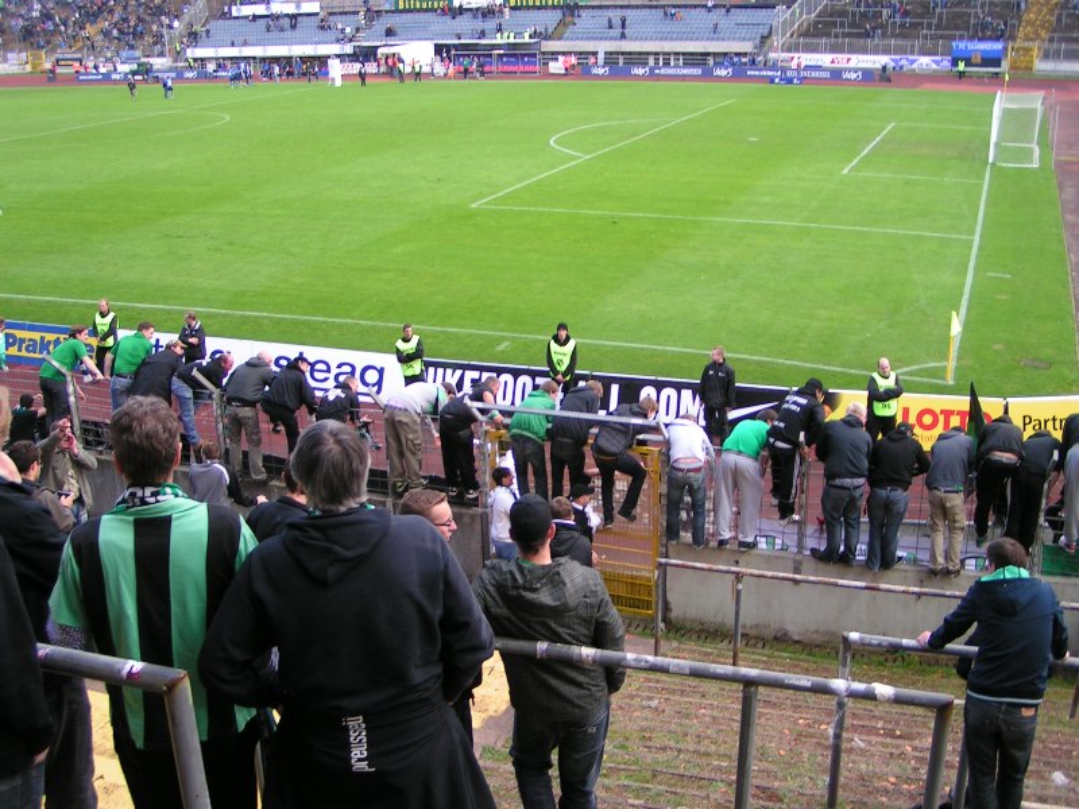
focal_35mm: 38
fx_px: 1184
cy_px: 404
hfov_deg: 49.0
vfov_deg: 37.7
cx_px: 540
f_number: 2.8
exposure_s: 1/40
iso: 50
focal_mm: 5.8
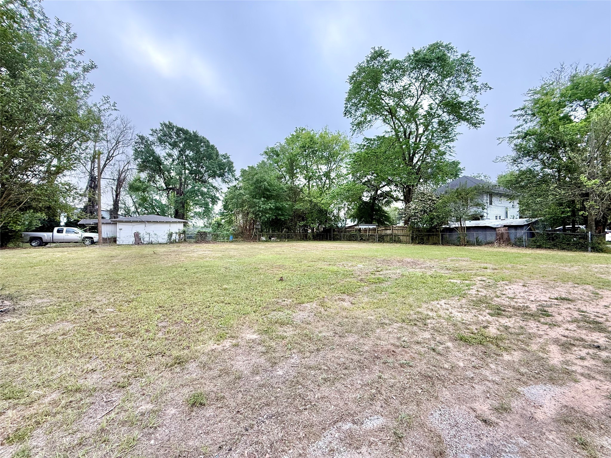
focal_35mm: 14
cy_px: 229
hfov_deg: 102.1
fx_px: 247
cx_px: 306
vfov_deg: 85.7
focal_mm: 2.22
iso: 64
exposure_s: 1/225
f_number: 2.2
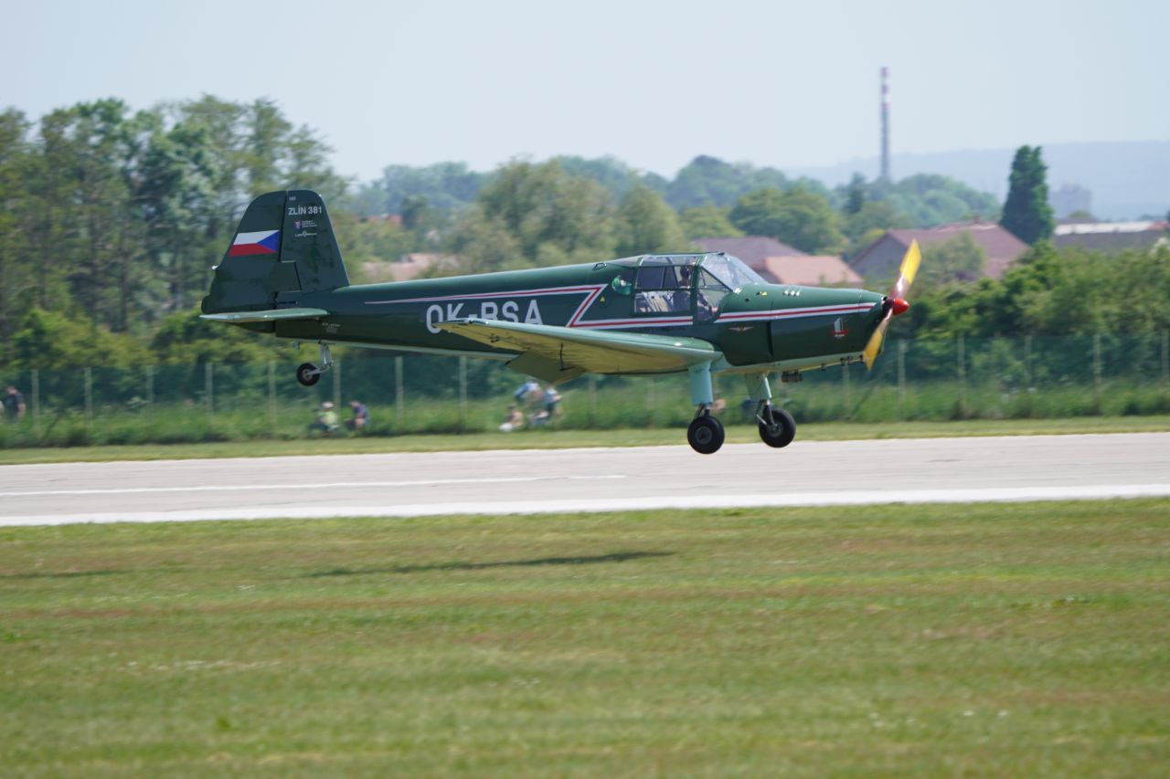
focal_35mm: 459
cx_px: 585
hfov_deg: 4.5
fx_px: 14915
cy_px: 390
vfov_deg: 3.0
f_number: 6.3
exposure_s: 1/500
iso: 160
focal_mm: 306
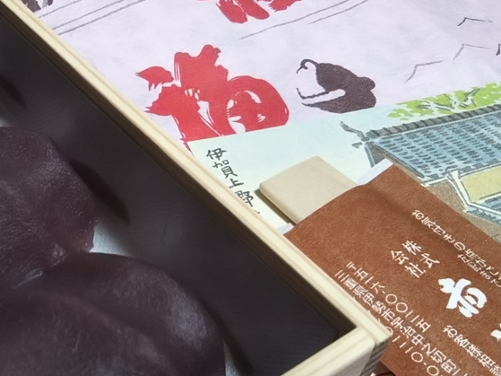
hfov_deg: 33.4
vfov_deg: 26.5
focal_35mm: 55
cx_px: 66
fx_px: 796
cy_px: 215
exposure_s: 1/30
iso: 100
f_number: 2.2
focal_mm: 4
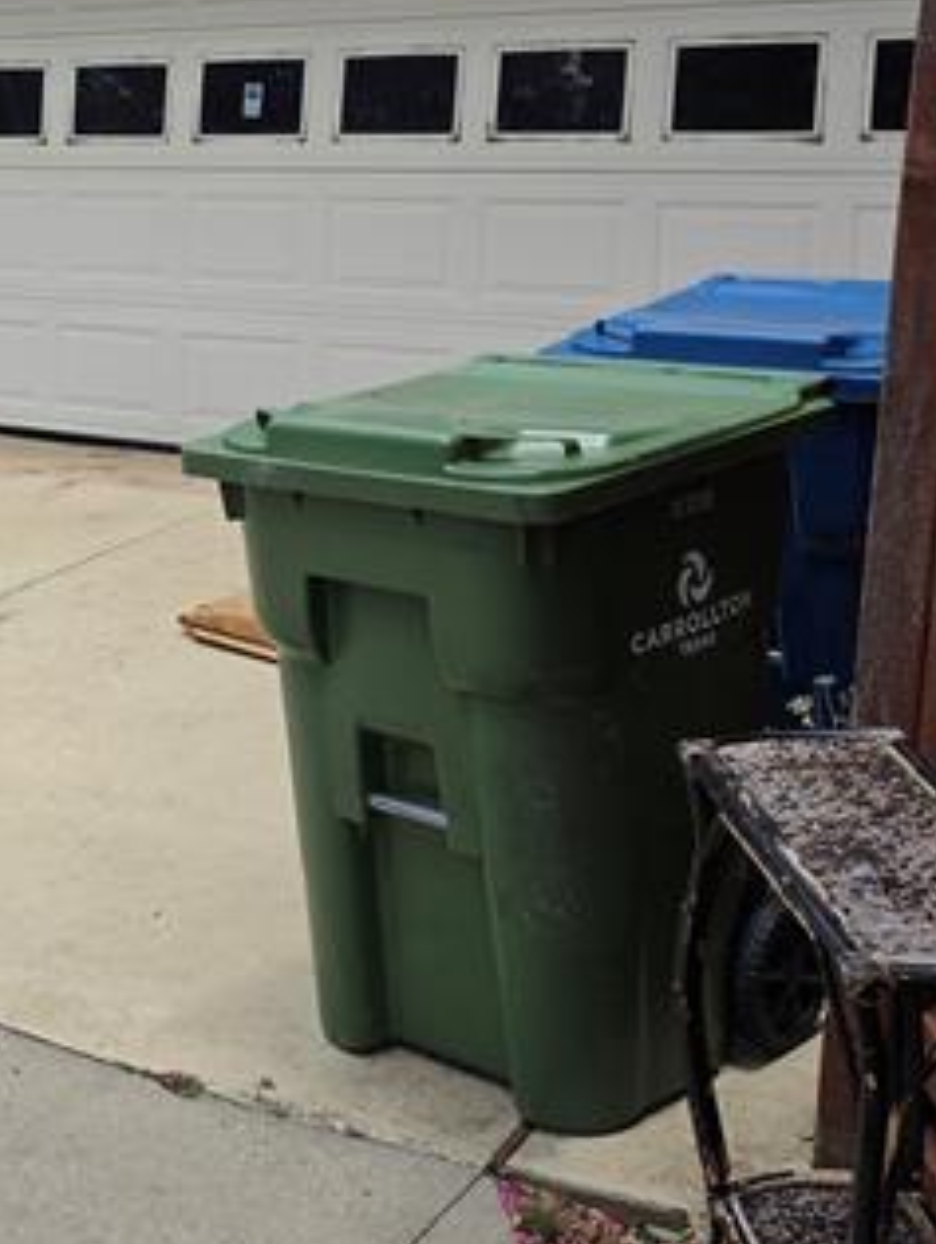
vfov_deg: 33.8
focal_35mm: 56
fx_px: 2015
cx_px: -71
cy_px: 344
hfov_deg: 24.5
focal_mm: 6.5
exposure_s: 1/4764
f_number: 1.4
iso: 64
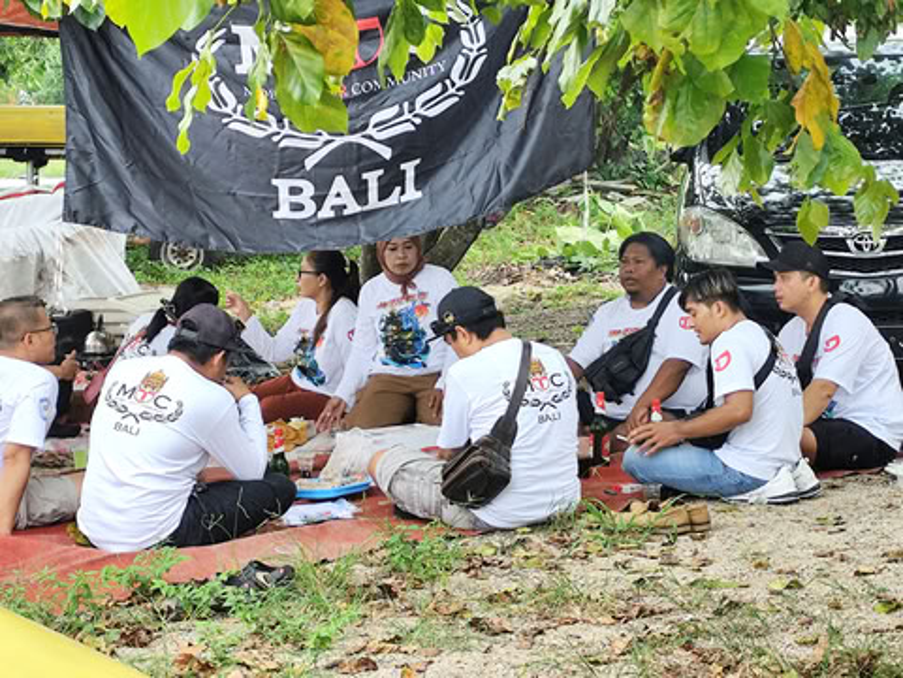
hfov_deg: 21.1
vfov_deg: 15.9
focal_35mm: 93
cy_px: 339
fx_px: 2426
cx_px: 452
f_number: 1.65
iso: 50
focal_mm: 6.19
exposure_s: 1/104
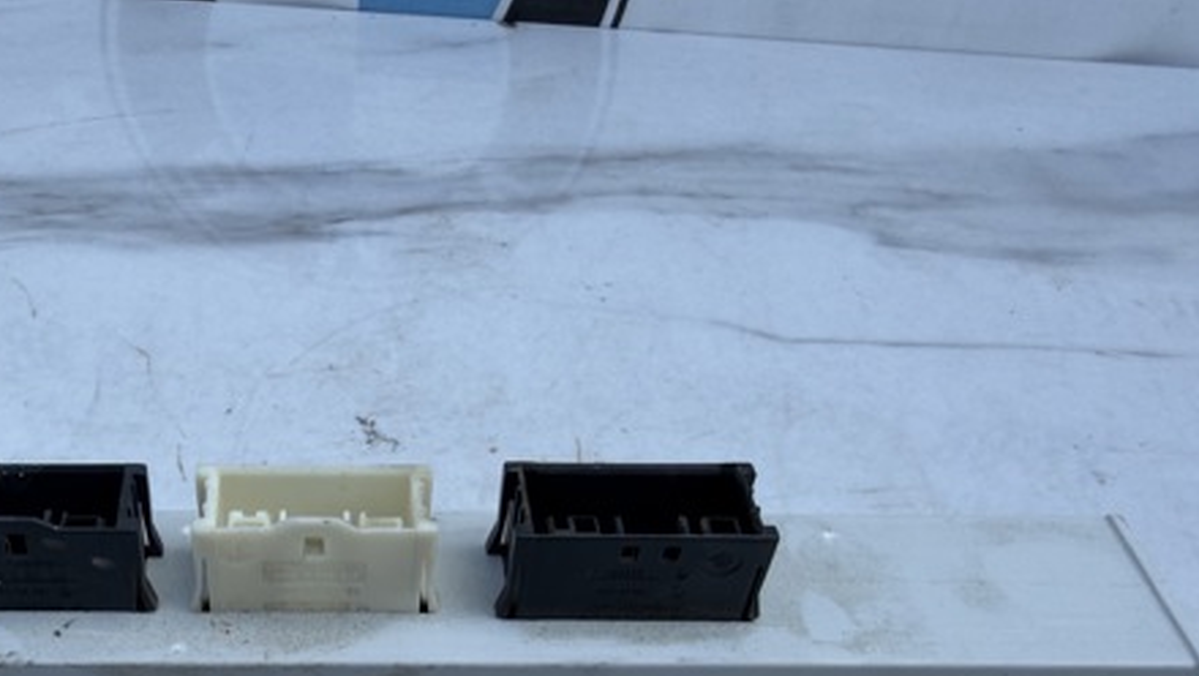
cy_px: 650
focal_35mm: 38
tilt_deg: -44.8
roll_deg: -0.2
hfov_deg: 52.1
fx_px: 1209
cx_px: 441
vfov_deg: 29.5
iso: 32
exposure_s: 1/596
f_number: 2.2
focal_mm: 2.22
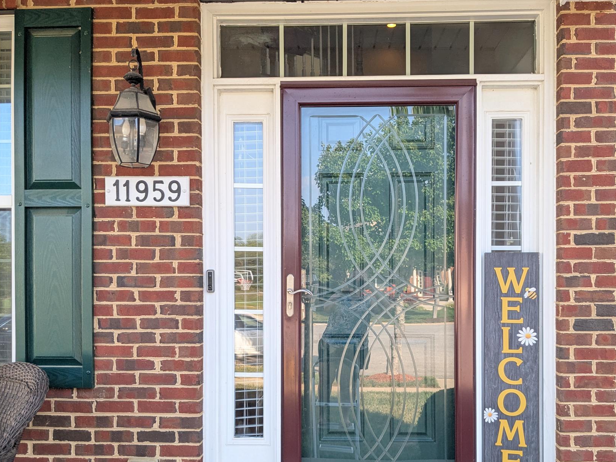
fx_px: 605
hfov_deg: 53.9
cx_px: 336
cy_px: 284
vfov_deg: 41.6
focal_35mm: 34
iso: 105
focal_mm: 4.38
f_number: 1.73
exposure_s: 1/459
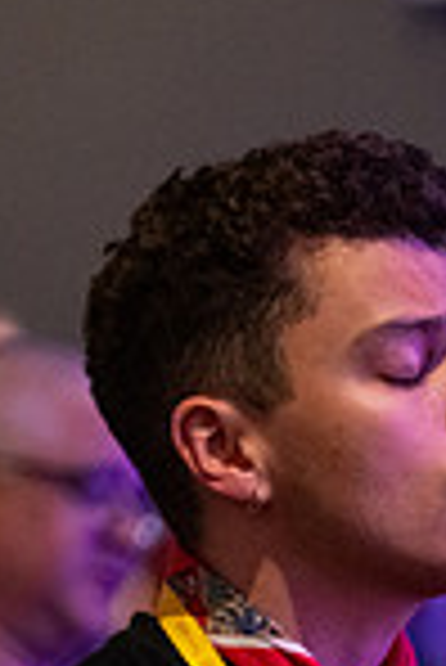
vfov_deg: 7.9
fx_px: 4727
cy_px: 945
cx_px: 622
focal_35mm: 255
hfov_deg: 5.4
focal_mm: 56
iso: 4000
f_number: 1.6
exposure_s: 1/80
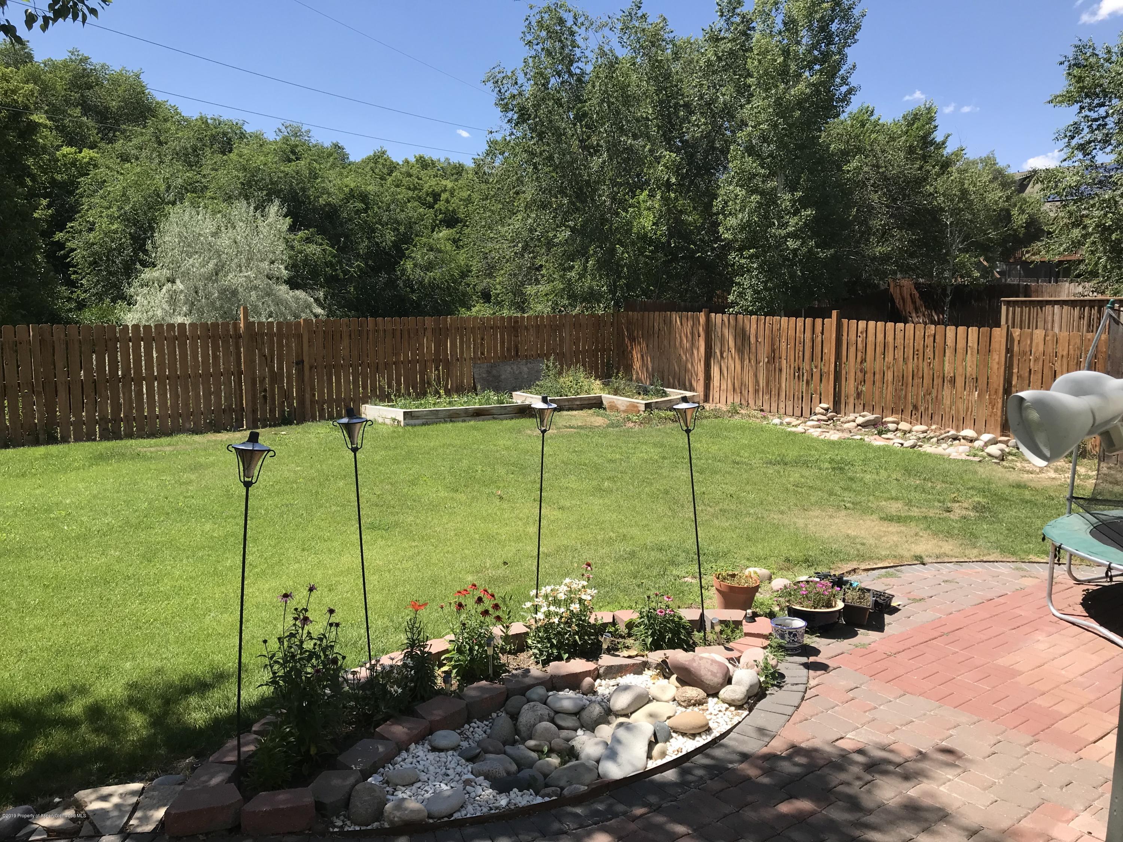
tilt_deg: -6.8
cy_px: 421
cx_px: 562
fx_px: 908
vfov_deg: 49.7
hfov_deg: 63.4
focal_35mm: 28
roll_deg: -1.1
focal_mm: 3.99
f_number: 1.8
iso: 20
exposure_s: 1/1570
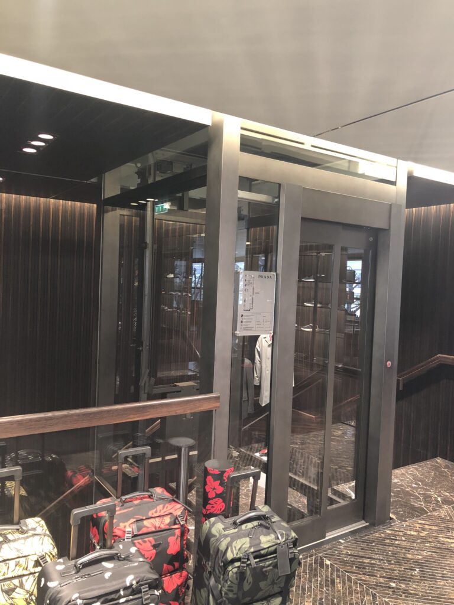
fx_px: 507
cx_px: 227
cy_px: 302
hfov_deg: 48.2
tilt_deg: -2.7
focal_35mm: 29
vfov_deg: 61.7
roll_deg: -1.4
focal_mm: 3.99
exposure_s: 1/11
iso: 100
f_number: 1.8
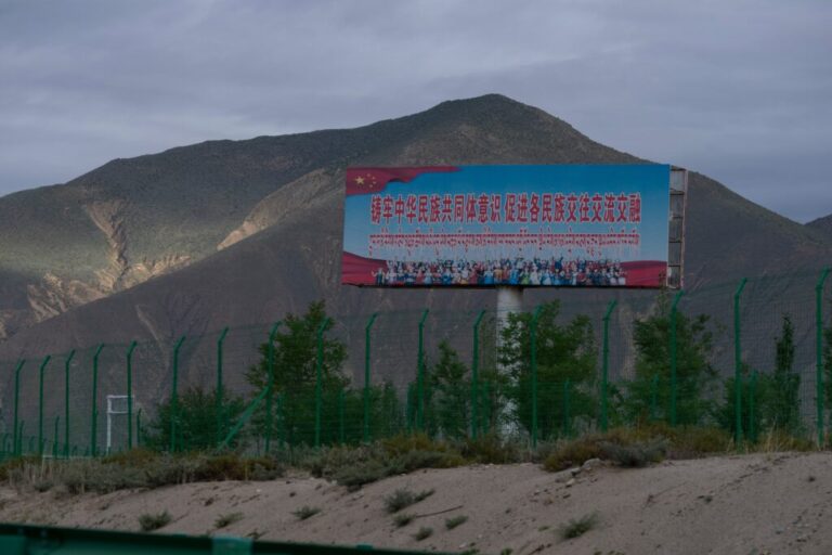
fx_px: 3212
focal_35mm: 139
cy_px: 278
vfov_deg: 9.9
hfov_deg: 14.8
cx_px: 416
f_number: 5.6
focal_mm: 139
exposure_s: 1/1600
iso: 400
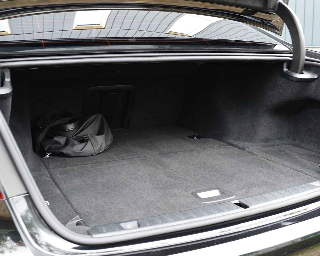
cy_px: 128
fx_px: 388
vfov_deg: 36.5
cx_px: 157
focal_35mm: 41
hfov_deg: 44.8
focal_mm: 24
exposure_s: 1/60
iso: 800
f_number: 5.6
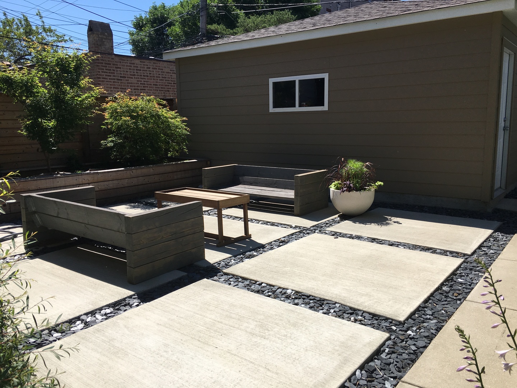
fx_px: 433
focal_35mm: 29
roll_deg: +1.1
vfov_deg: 48.2
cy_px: 194
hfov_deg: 61.7
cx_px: 258
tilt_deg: -8.2
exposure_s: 1/1876
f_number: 2.2
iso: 25
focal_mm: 4.15
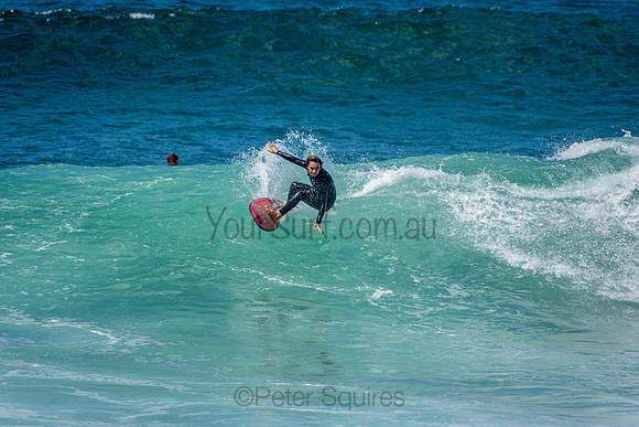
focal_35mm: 600
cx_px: 320
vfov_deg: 2.3
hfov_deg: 3.4
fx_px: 10652
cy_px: 214
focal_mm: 400
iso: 320
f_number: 5.6
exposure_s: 1/2000
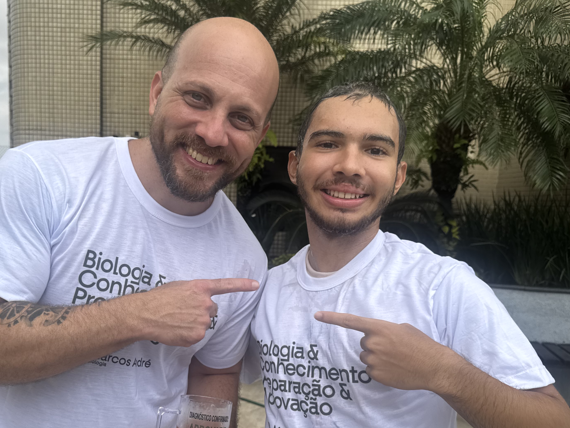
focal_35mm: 35
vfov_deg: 40.1
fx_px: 576
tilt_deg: -9.3
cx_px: 226
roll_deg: -2.8
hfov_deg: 52.2
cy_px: 295
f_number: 1.78
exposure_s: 1/715
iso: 80
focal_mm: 6.76
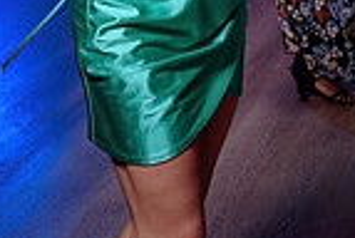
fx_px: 1028
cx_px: 263
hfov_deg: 19.5
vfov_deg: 12.2
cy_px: -177
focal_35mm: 104
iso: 800
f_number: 3.5
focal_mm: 24
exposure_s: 1/60
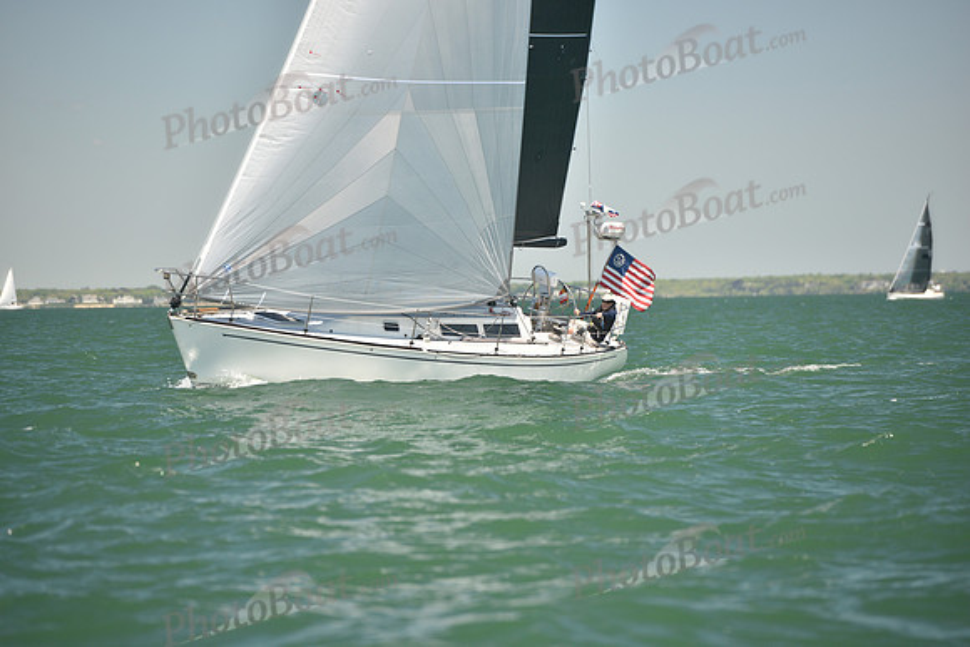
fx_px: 5390
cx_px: 485
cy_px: 324
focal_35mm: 200
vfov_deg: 6.9
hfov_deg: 10.3
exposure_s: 1/800
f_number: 4
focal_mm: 200
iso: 250
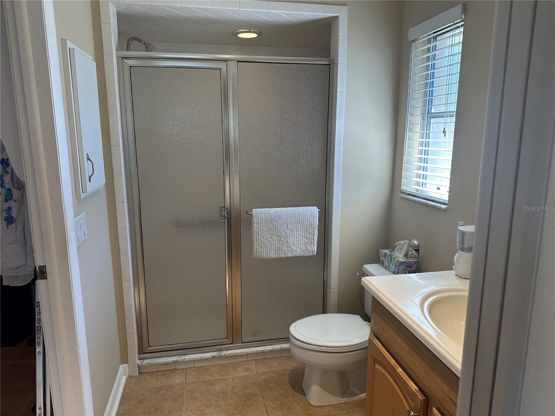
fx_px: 385
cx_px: 278
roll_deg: -1.1
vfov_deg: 56.8
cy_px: 208
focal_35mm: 24
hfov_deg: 71.6
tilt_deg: -11.0
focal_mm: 6.86
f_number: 1.78
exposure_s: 1/120
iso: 80
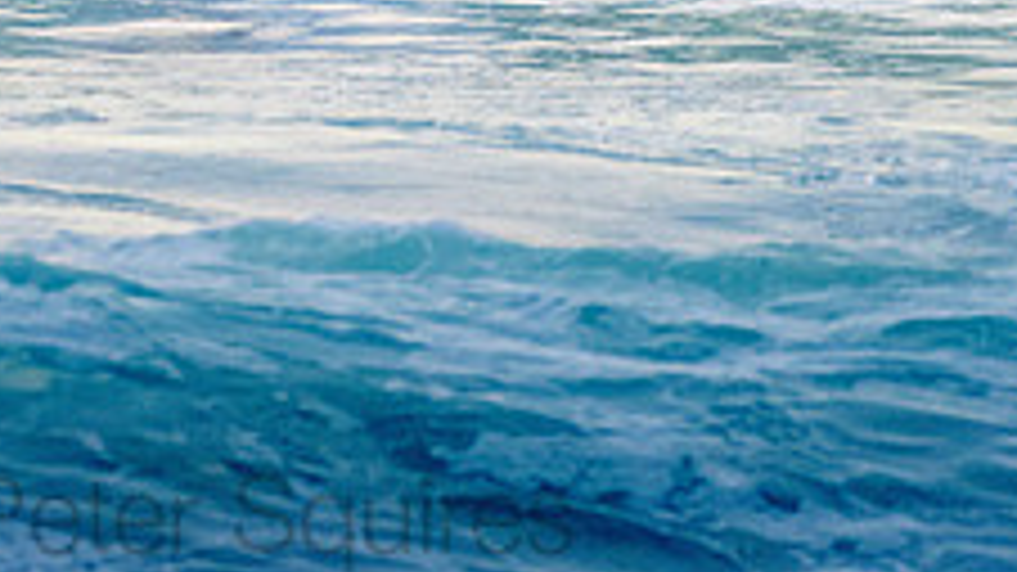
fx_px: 44512
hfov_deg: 1.3
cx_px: 148
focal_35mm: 1651
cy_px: -429
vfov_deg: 0.7
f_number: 5.6
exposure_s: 1/2000
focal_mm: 500
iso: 2000
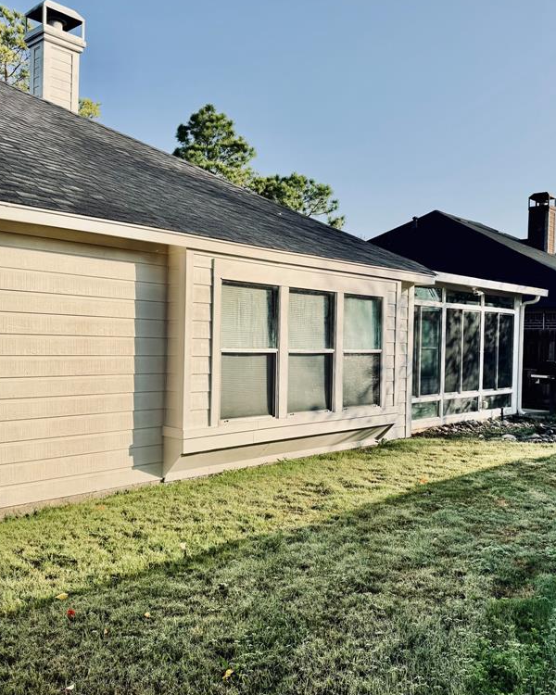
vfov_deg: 55.7
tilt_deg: -1.3
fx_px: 658
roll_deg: -1.3
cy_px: 347
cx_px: 283
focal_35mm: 32
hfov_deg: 45.8
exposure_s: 1/3247
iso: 80
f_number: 1.78
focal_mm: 6.76
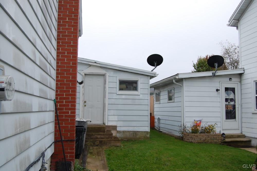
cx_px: 128
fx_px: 246
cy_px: 86
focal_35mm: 34
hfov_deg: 55.1
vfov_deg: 38.3
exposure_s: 1/200
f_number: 7.1
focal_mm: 23
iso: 200
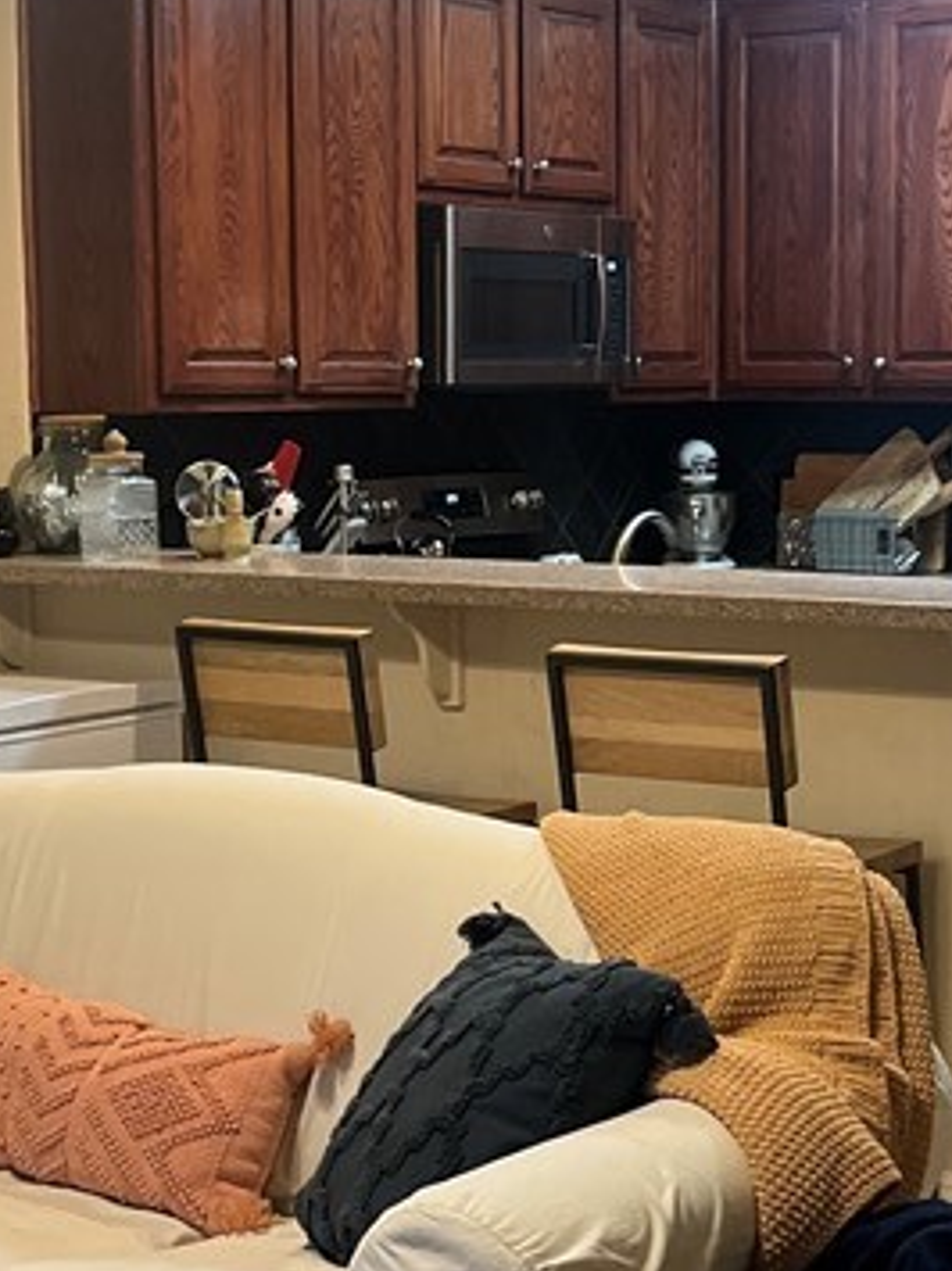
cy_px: 712
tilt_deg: -7.4
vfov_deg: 26.0
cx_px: 641
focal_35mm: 75
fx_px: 2752
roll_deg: +0.9
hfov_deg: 19.6
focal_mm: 5.1
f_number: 1.6
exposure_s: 1/60
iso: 320
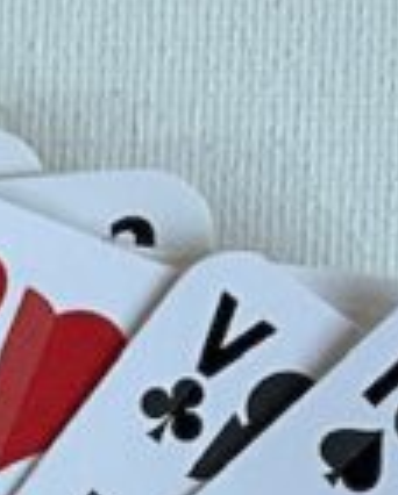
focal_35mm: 204
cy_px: 1129
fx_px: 2997
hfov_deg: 7.5
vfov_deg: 8.7
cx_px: -73
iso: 40
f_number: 1.8
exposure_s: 1/122
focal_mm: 3
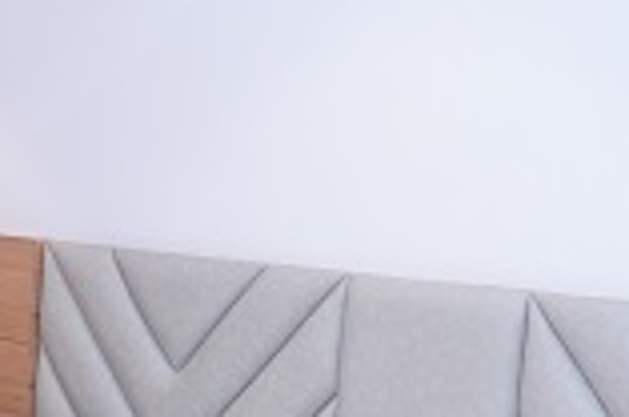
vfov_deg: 14.5
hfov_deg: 21.5
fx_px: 1604
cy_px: 453
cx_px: 12
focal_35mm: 92
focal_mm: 24
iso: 640
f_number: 5
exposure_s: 1/100
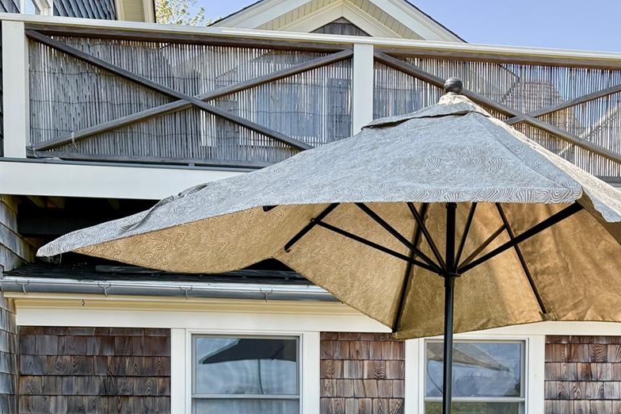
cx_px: 387
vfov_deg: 24.3
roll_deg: -1.1
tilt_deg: -0.6
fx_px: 914
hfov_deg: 37.3
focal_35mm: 53
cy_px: 420
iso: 64
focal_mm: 5.96
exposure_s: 1/884
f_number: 1.6
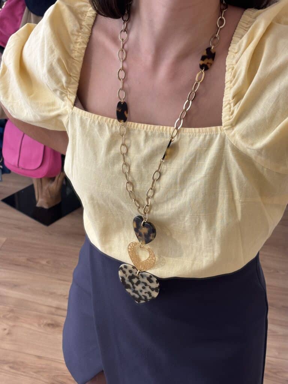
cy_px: 192
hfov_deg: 28.0
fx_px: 577
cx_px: 144
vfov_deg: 36.8
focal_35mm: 52
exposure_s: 1/50
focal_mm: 5.96
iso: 32
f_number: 1.6
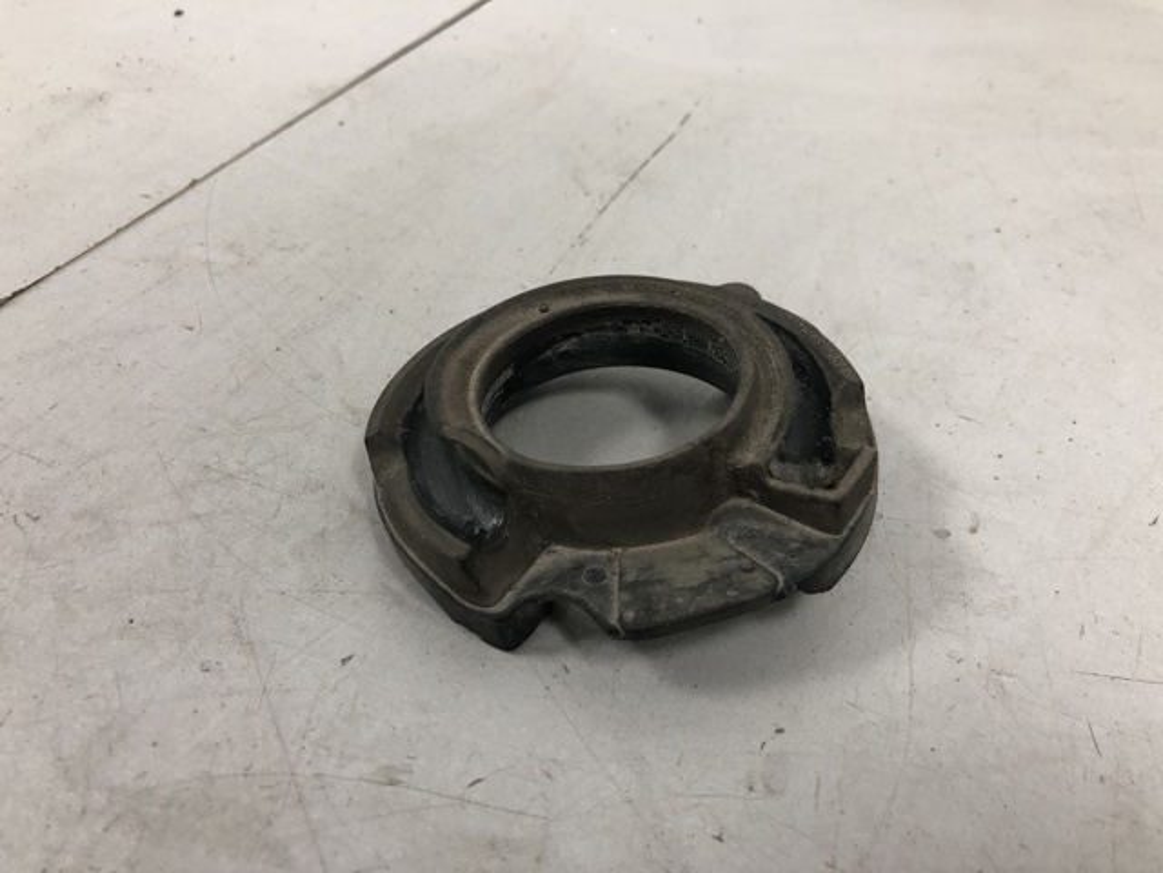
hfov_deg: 63.4
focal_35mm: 28
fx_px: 941
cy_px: 436
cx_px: 582
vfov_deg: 49.7
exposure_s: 1/25
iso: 32
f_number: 1.8
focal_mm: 4
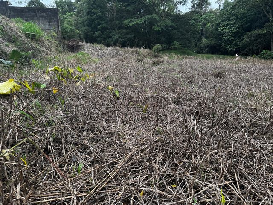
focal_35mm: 24
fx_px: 189
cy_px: 102
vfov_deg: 56.8
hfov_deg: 71.6
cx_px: 136
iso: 64
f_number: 1.78
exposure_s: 1/121
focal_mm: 6.76
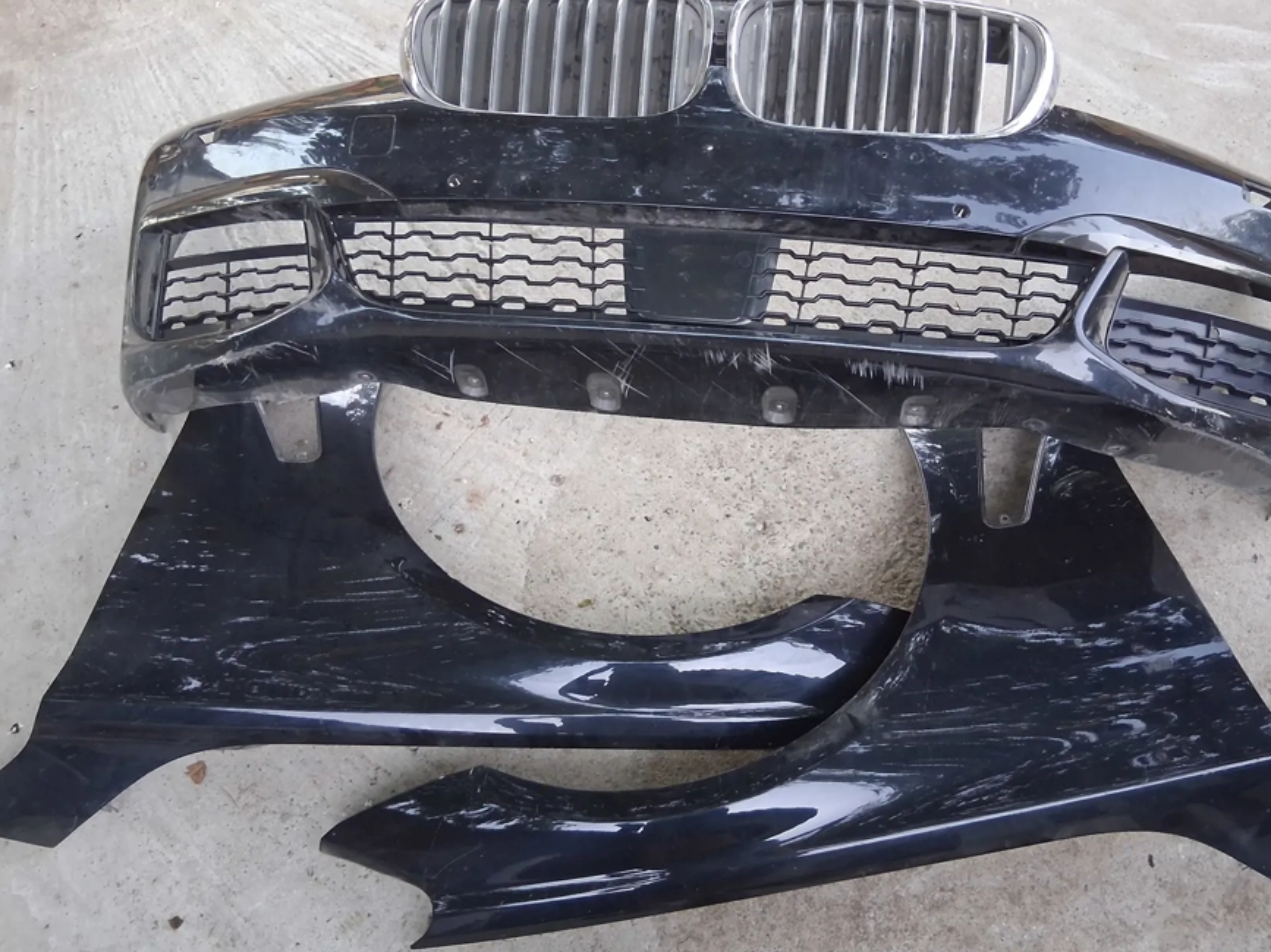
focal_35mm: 30
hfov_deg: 59.9
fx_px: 1101
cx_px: 696
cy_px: 454
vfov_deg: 46.8
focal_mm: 3.98
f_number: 1.8
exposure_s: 1/50
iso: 500
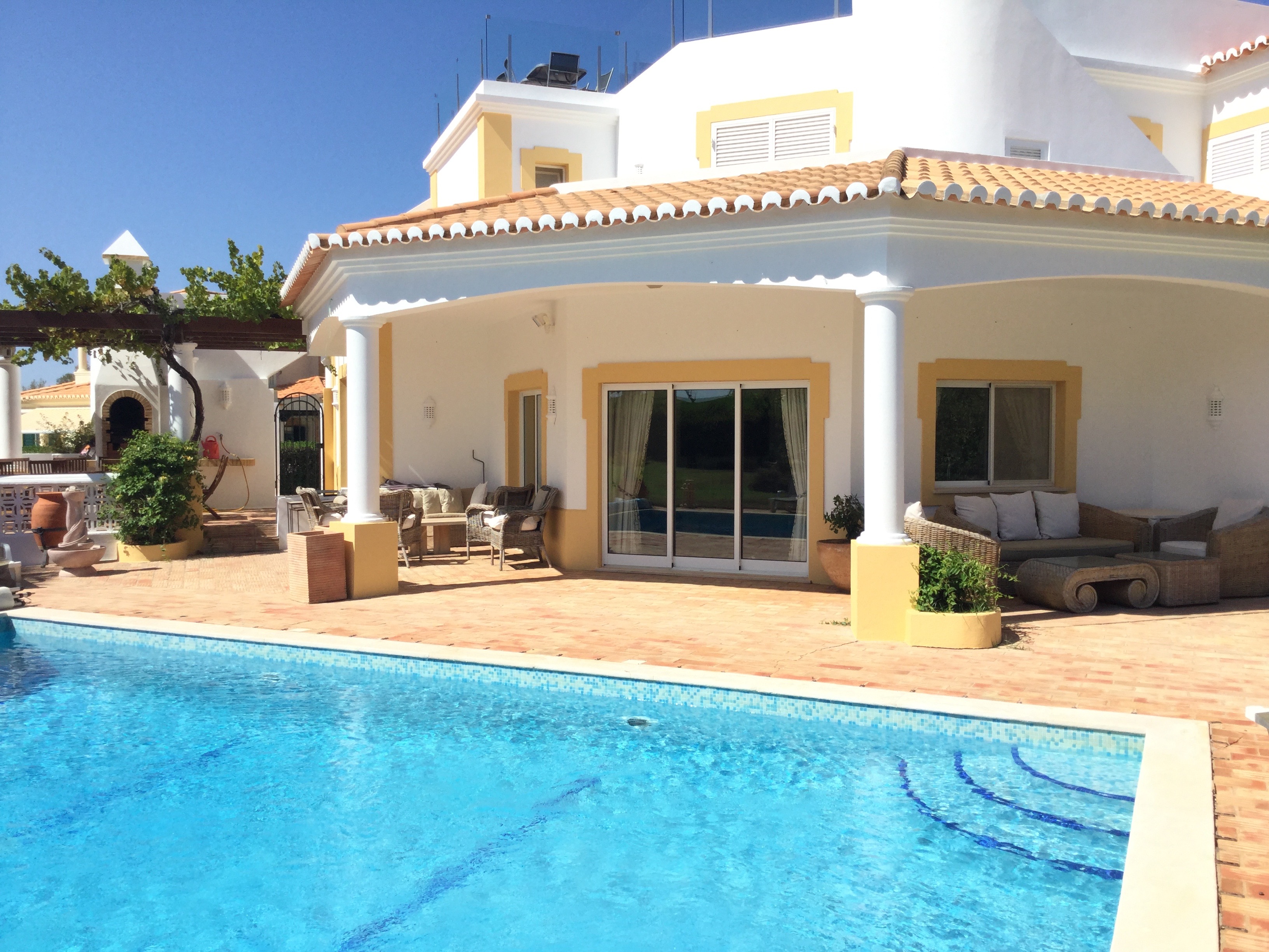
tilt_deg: -4.9
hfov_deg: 58.4
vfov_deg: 45.4
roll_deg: -1.3
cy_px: 476
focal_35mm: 31
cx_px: 634
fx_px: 1136
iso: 25
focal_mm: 3.3
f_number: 2.4
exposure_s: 1/1812
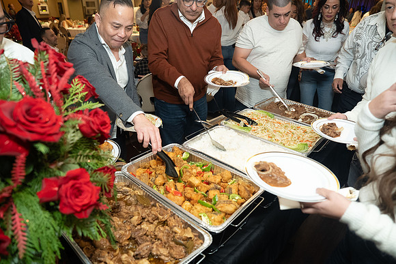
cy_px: 132
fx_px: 264
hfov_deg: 73.7
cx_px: 198
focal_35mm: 24
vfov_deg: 53.2
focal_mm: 24
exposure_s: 1/100
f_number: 3.5
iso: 1600
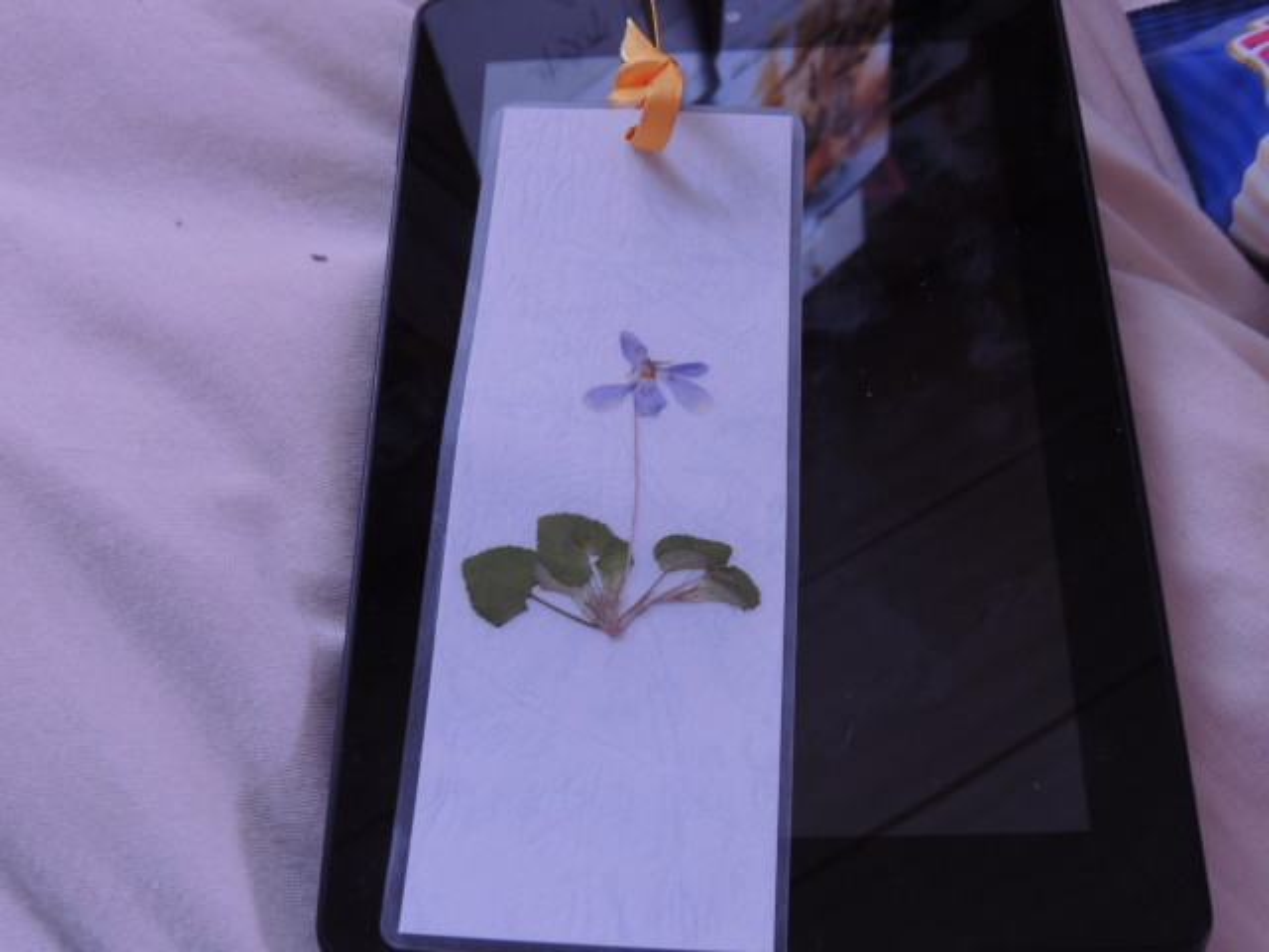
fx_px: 1576
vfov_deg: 33.6
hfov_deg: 43.9
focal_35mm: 43
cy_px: 476
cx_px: 634
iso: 200
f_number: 4.8
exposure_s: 1/4
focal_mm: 7.6
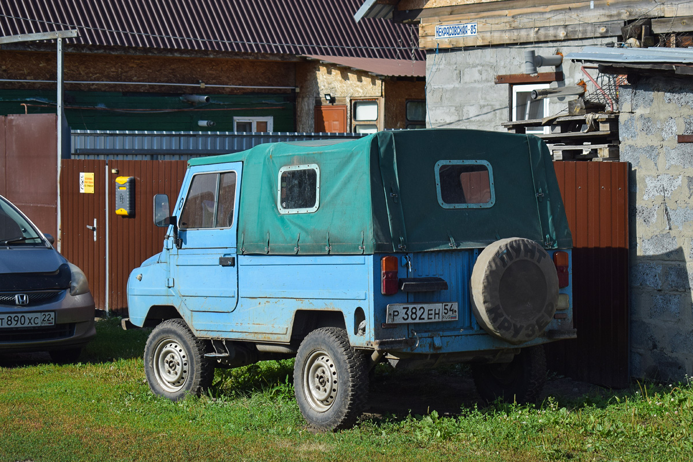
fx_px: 1501
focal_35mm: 78
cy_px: 231
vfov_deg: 17.5
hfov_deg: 26.0
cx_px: 346
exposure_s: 1/800
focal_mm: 52
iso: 200
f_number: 6.3
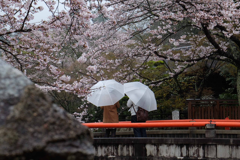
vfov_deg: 19.7
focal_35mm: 69
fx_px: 460
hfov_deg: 29.2
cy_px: 80
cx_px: 120
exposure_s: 1/250
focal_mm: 46.3
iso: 800
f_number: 13
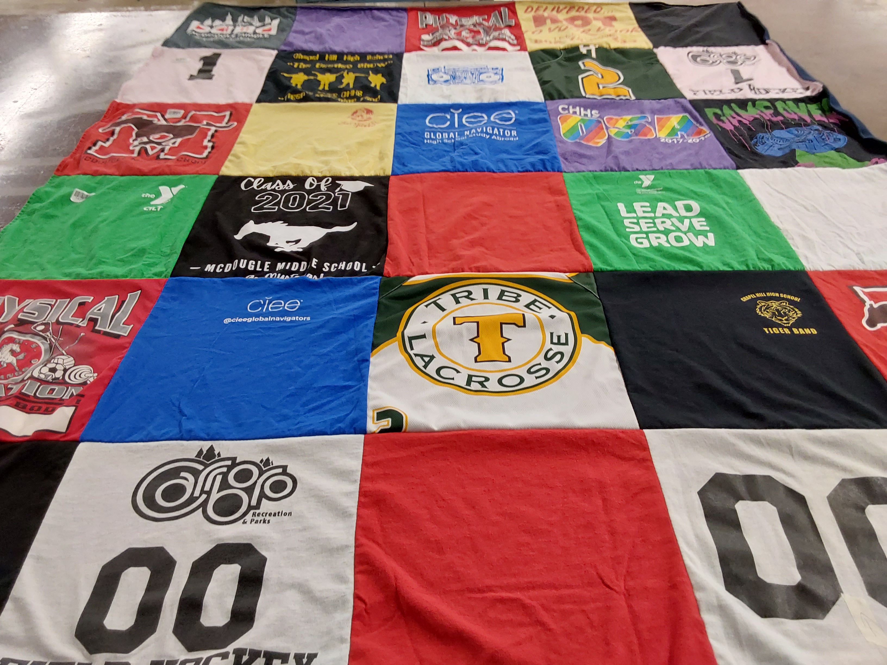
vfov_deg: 49.7
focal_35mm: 28
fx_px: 717
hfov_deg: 63.4
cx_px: 444
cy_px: 332
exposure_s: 1/60
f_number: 1.9
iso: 125
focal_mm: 2.91
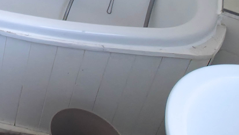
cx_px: -137
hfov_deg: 23.1
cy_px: -135
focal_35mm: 70
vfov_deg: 14.4
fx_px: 444
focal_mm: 2.2
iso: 50
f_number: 1.9
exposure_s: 1/50
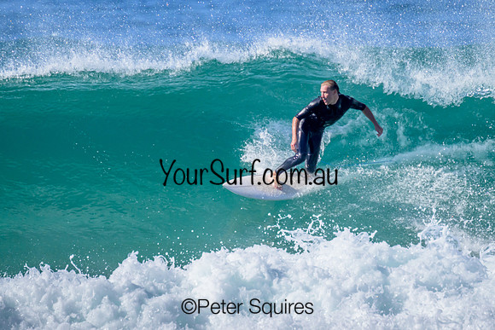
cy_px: 147
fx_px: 14991
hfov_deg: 1.9
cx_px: 292
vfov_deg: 1.3
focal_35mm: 1090
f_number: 11
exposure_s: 1/2000
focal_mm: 800
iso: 1100
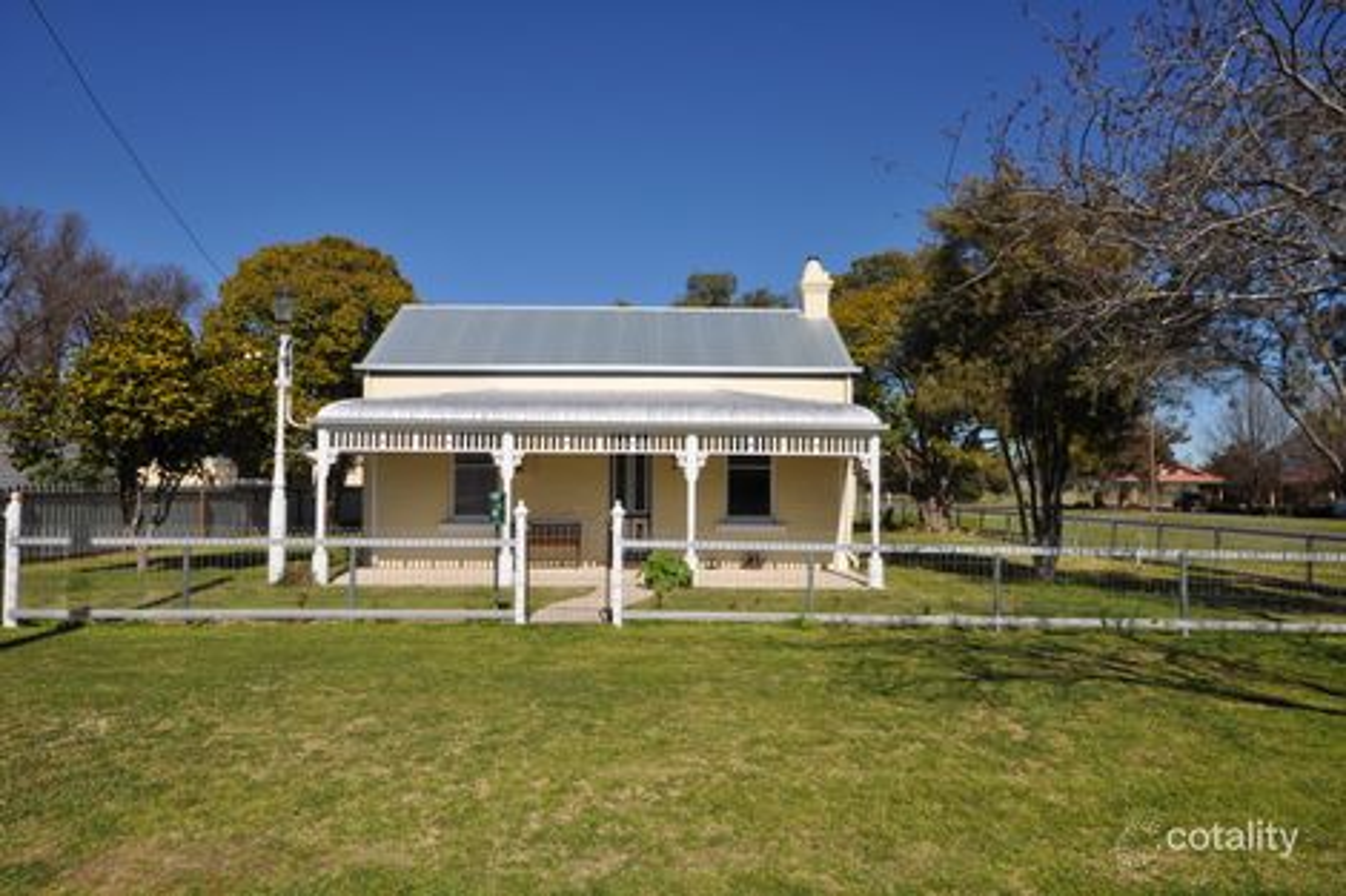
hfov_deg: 77.3
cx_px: 673
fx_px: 841
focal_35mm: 22
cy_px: 448
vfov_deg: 56.1
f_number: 18
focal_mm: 15
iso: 200
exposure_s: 1/200
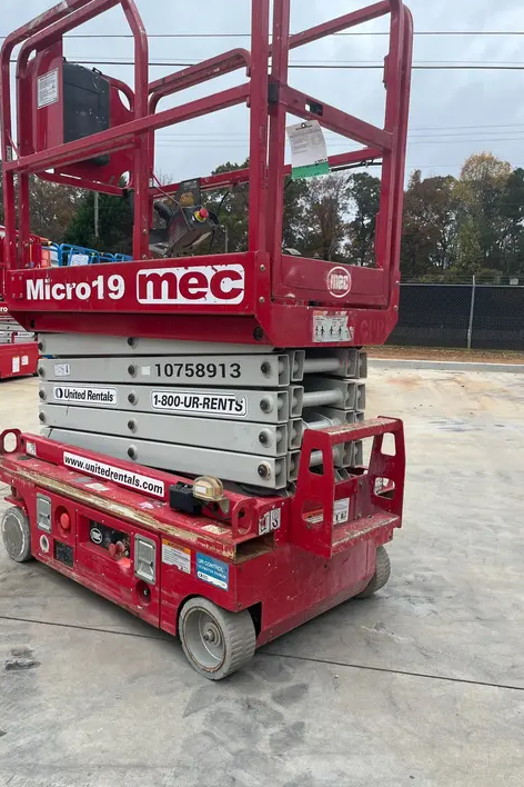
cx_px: 245
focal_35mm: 28
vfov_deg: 65.5
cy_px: 394
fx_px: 611
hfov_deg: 46.4
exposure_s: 1/1075
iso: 50
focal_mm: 5.1
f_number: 1.6
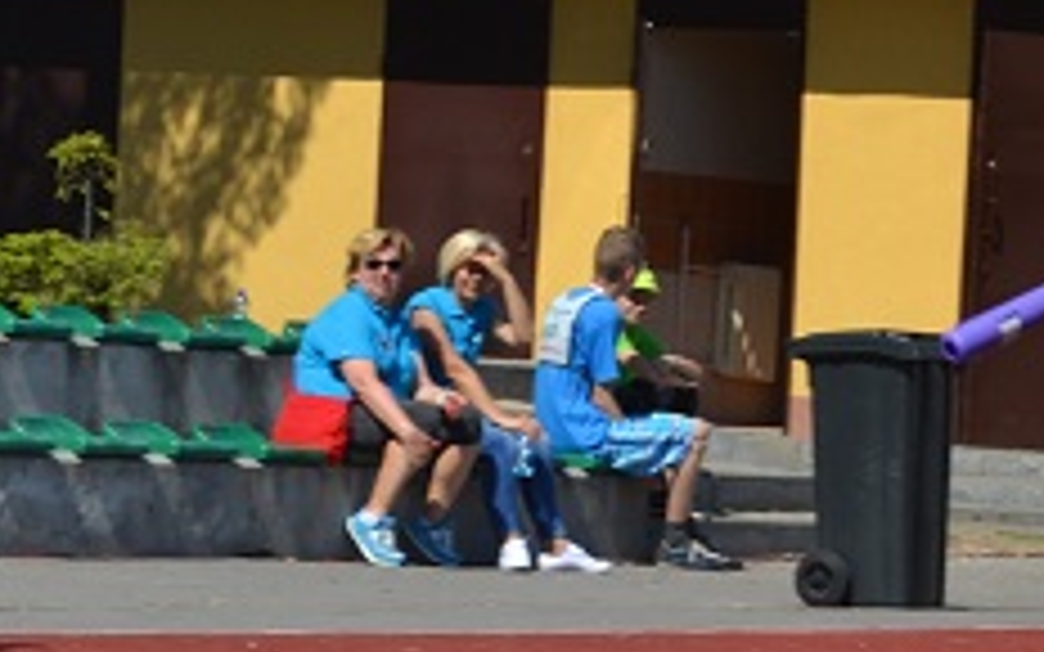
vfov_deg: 4.5
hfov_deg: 7.2
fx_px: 8244
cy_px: 200
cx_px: 788
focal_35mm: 290
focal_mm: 55
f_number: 8
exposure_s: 1/250
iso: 100
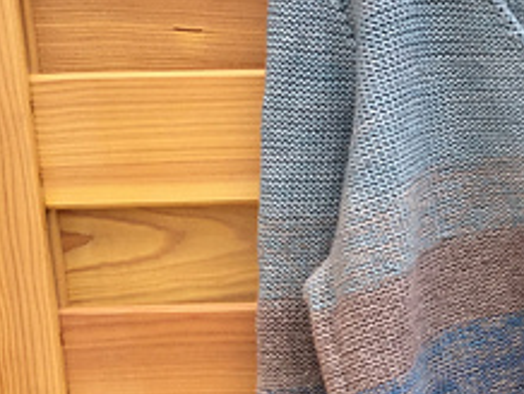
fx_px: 1379
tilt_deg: -15.1
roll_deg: -0.1
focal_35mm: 91
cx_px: 632
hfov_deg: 20.1
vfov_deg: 16.1
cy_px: 346
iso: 25
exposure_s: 1/237
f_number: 2.4
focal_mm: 3.3
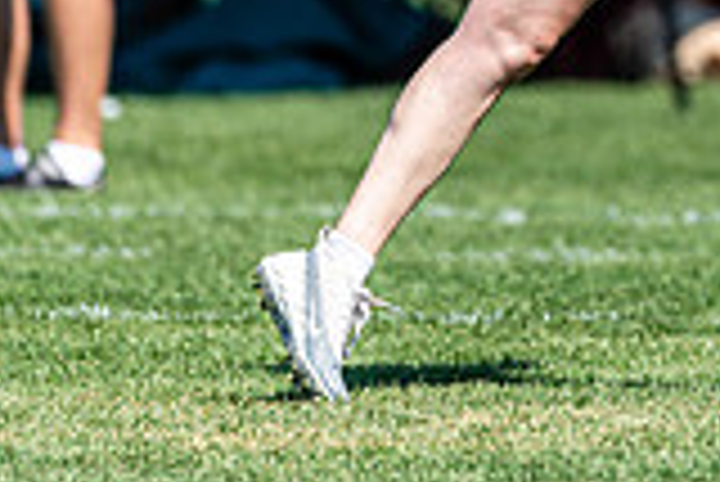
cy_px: -354
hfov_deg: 1.4
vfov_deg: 1.0
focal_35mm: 1448
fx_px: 28986
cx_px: 734
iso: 100
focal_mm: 400
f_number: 2.8
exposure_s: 1/2000
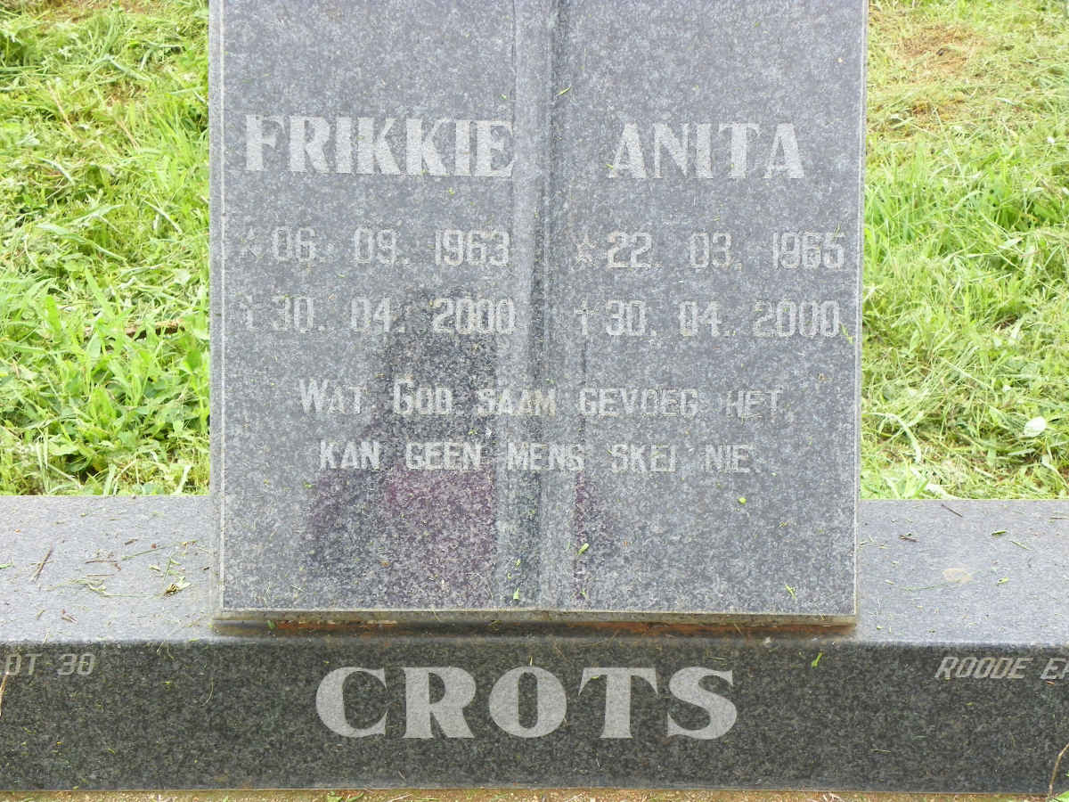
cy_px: 401
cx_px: 534
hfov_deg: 26.7
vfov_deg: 20.2
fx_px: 2254
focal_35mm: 73
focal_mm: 13
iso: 64
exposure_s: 1/60
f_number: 3.5
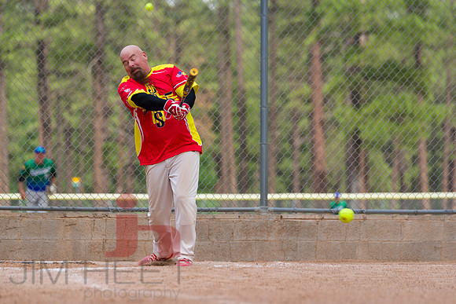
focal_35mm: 360
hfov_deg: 5.7
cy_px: 152
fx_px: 4561
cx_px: 228
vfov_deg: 3.8
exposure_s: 1/1000
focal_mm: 360
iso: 800
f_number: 7.1
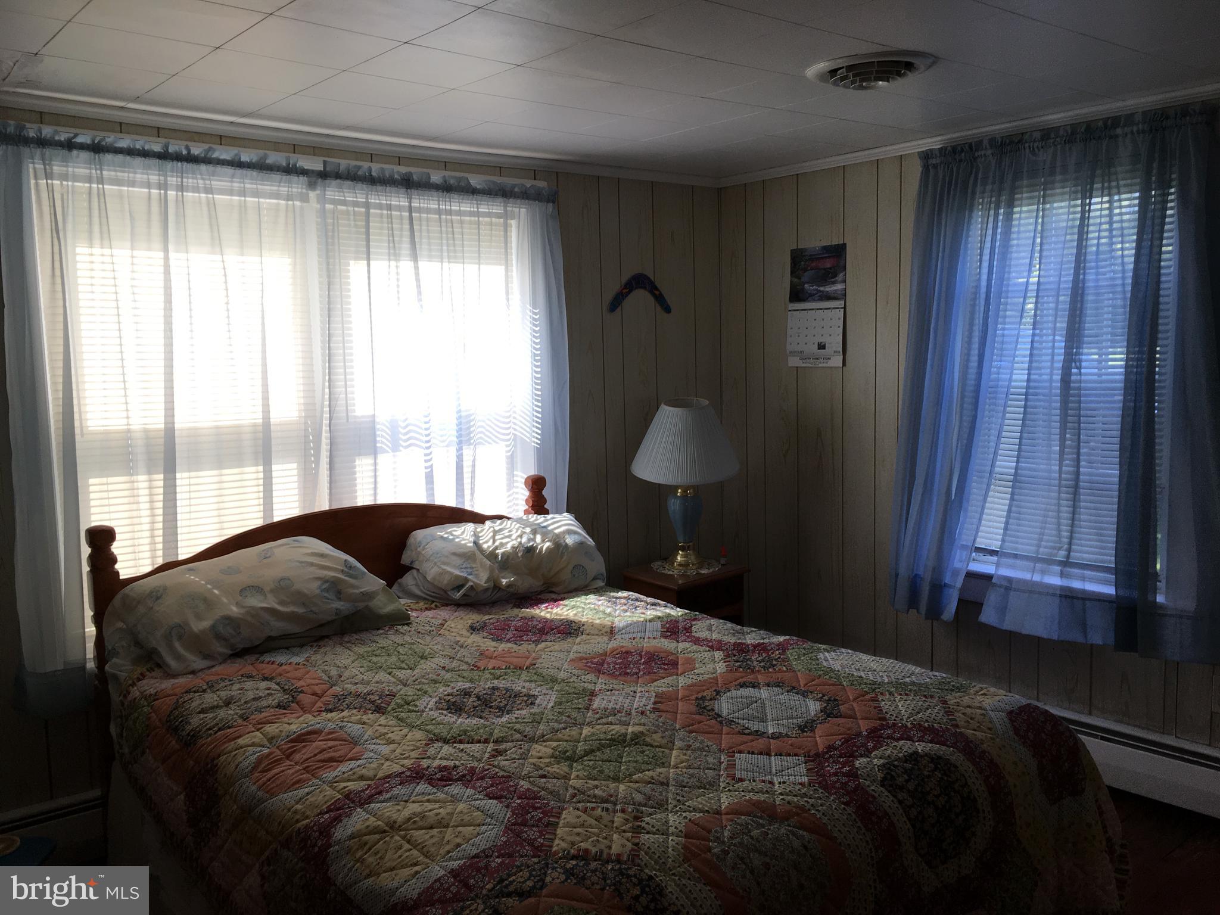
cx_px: 610
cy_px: 458
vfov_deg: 48.2
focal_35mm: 29
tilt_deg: -6.6
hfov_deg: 61.7
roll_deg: +2.0
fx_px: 1022
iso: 25
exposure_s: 1/120
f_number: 2.2
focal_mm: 4.15
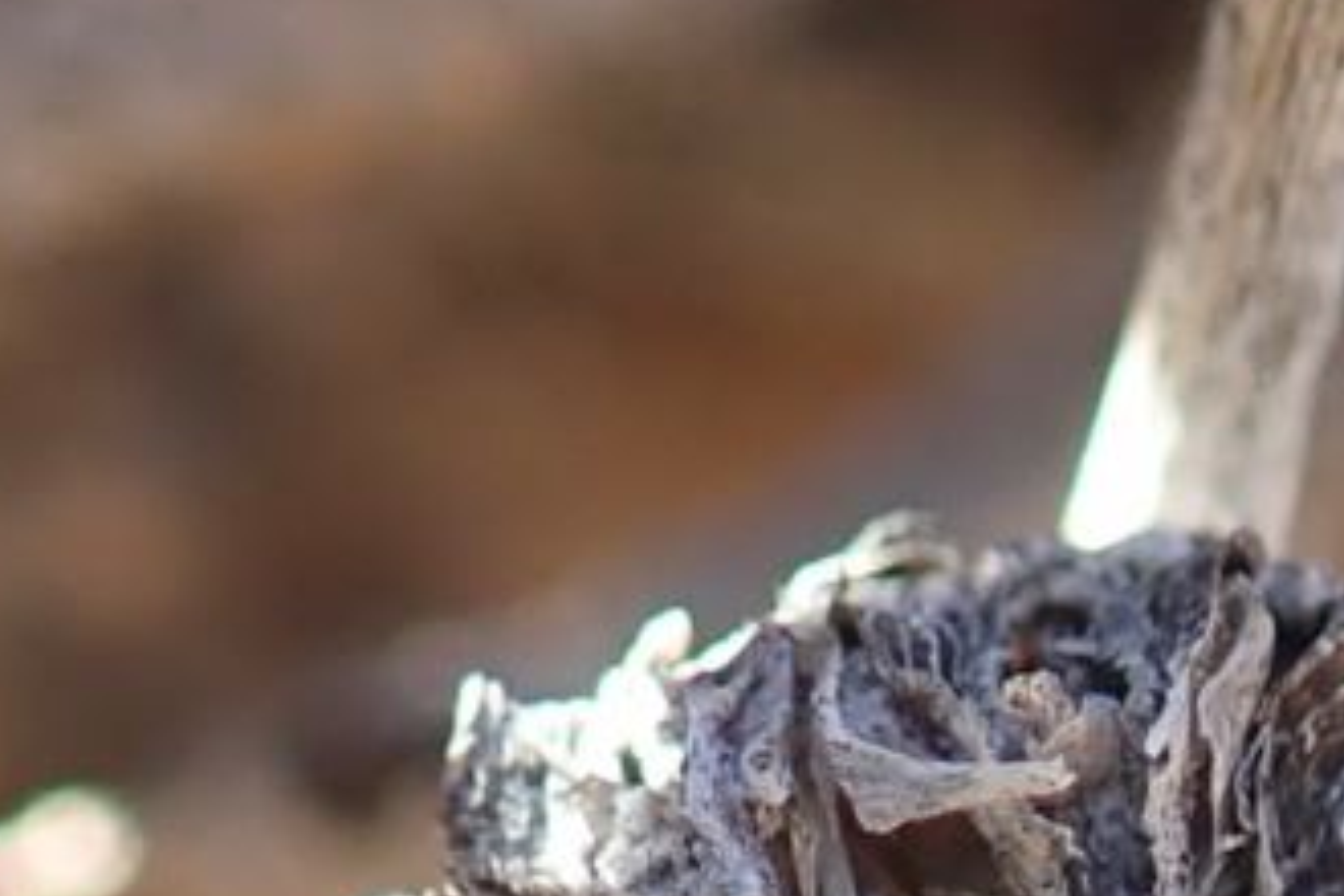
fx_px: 7055
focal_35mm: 189
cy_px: 1527
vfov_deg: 7.1
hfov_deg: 10.8
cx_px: 1153
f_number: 2.3
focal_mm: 5.5
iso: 100
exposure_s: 1/200
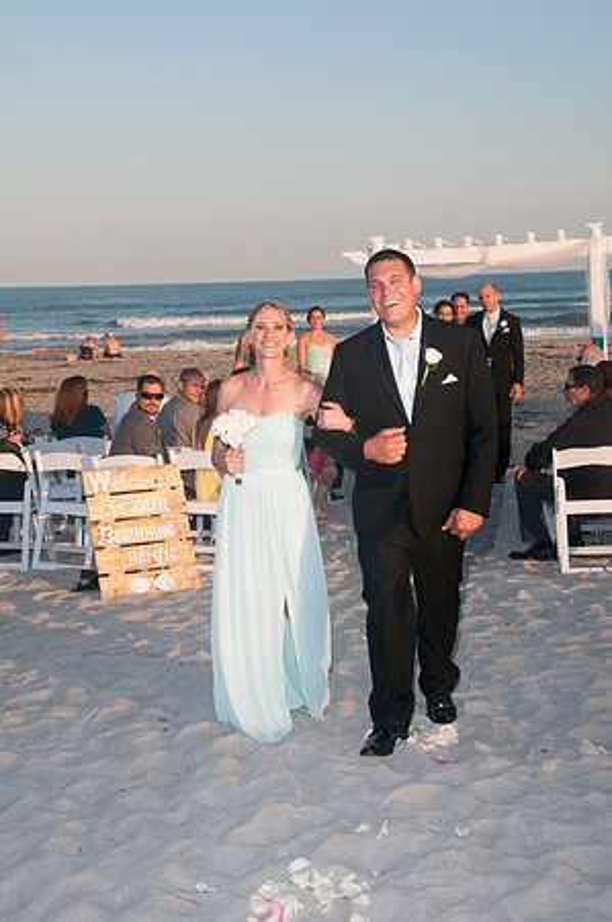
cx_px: 306
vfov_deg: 37.9
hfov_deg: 25.7
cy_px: 461
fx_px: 1342
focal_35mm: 52
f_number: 10
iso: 100
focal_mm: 35
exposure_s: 1/250
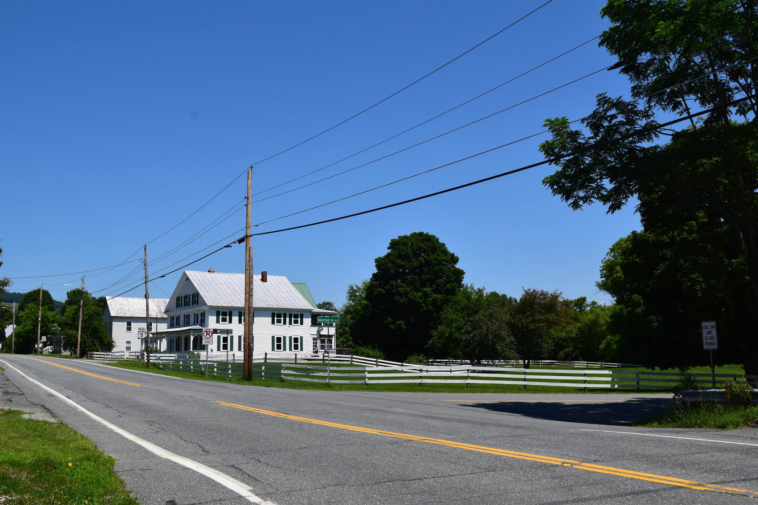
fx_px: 758
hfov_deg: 53.1
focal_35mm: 36
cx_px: 379
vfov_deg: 36.9
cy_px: 252
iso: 250
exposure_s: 1/500
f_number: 11
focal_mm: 24
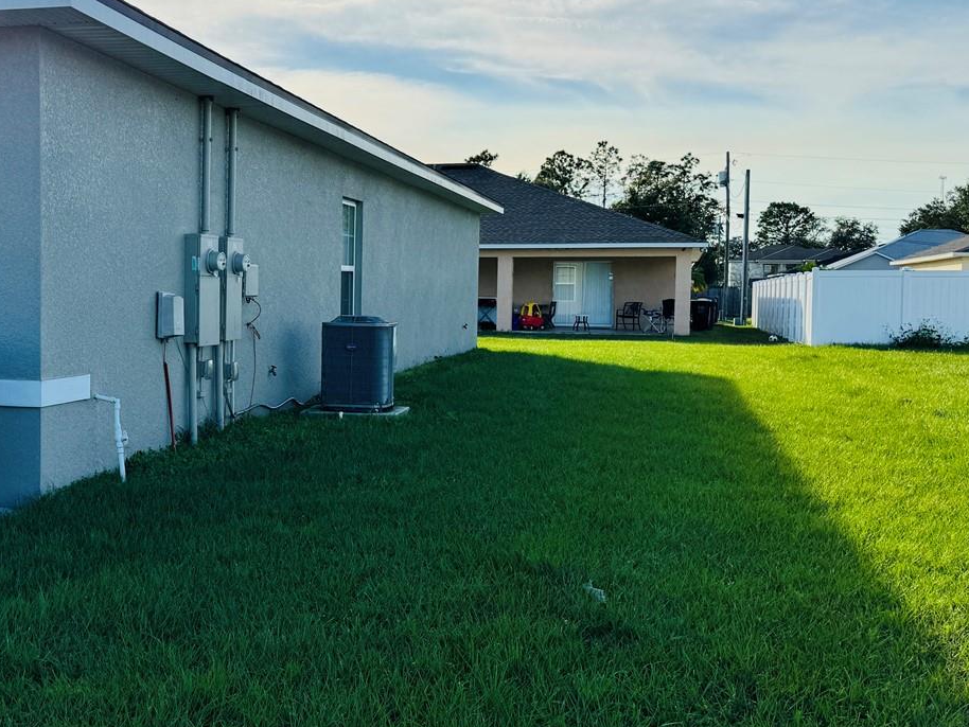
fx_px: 1176
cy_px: 339
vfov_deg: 34.4
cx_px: 294
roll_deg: -1.7
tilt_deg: -2.9
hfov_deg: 43.9
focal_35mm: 42
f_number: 1.78
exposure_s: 1/6410
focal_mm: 6.86
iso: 80
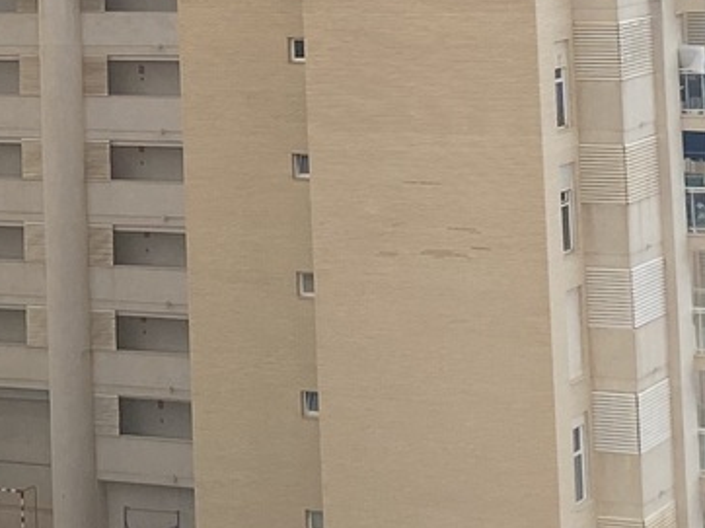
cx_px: 240
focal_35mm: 138
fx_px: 2809
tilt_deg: +2.5
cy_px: -310
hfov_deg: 14.3
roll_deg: +1.8
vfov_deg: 10.3
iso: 32
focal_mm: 4.25
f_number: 1.8
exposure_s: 1/2358
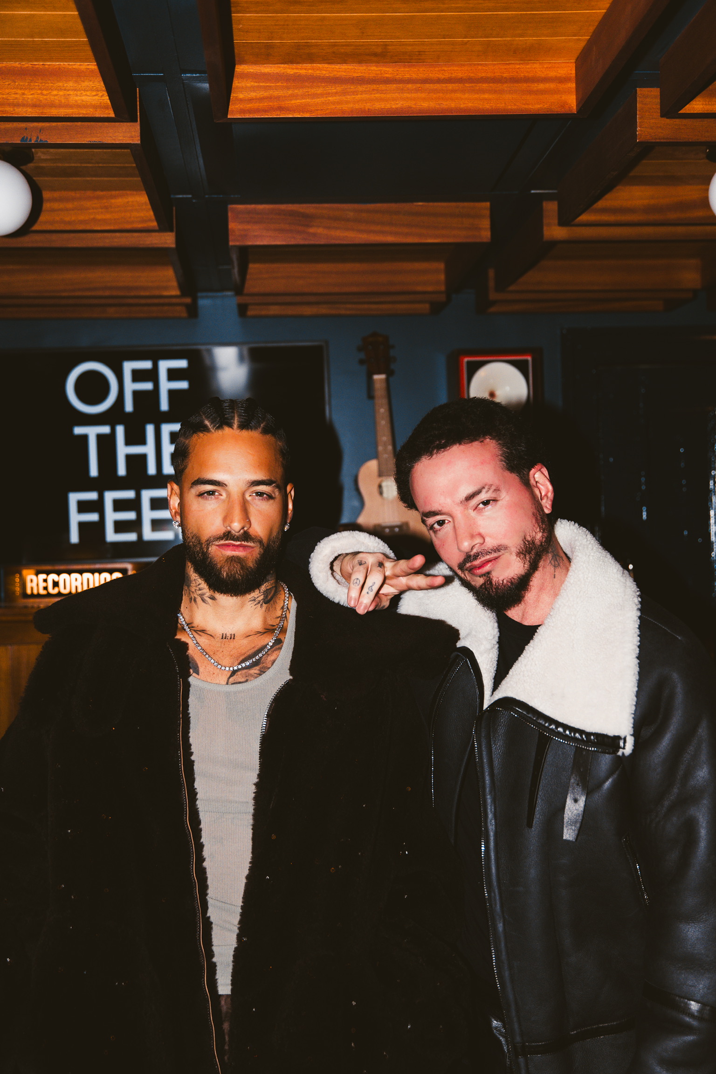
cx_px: 358
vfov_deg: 44.5
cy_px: 537
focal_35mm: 44
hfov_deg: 30.5
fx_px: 1313
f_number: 2.8
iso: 800
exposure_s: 1/200
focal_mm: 44
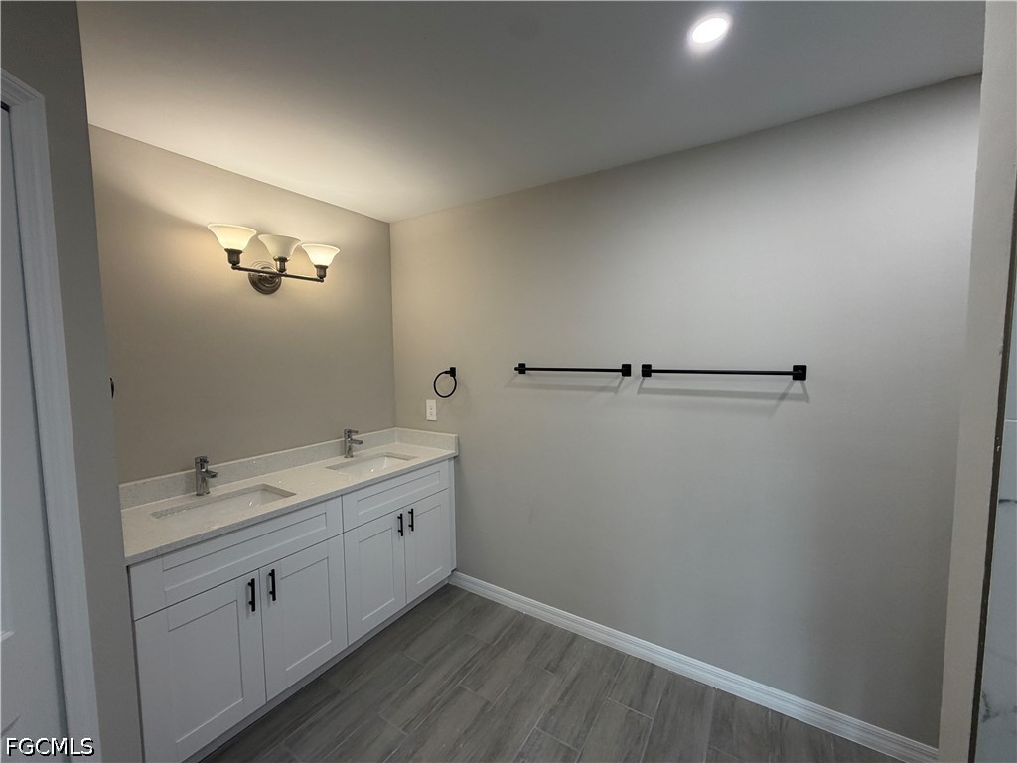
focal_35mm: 14
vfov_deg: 85.7
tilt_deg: -3.4
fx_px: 411
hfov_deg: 102.1
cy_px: 382
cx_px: 508
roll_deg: +0.2
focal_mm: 2.22
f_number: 2.2
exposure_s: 1/120
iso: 160
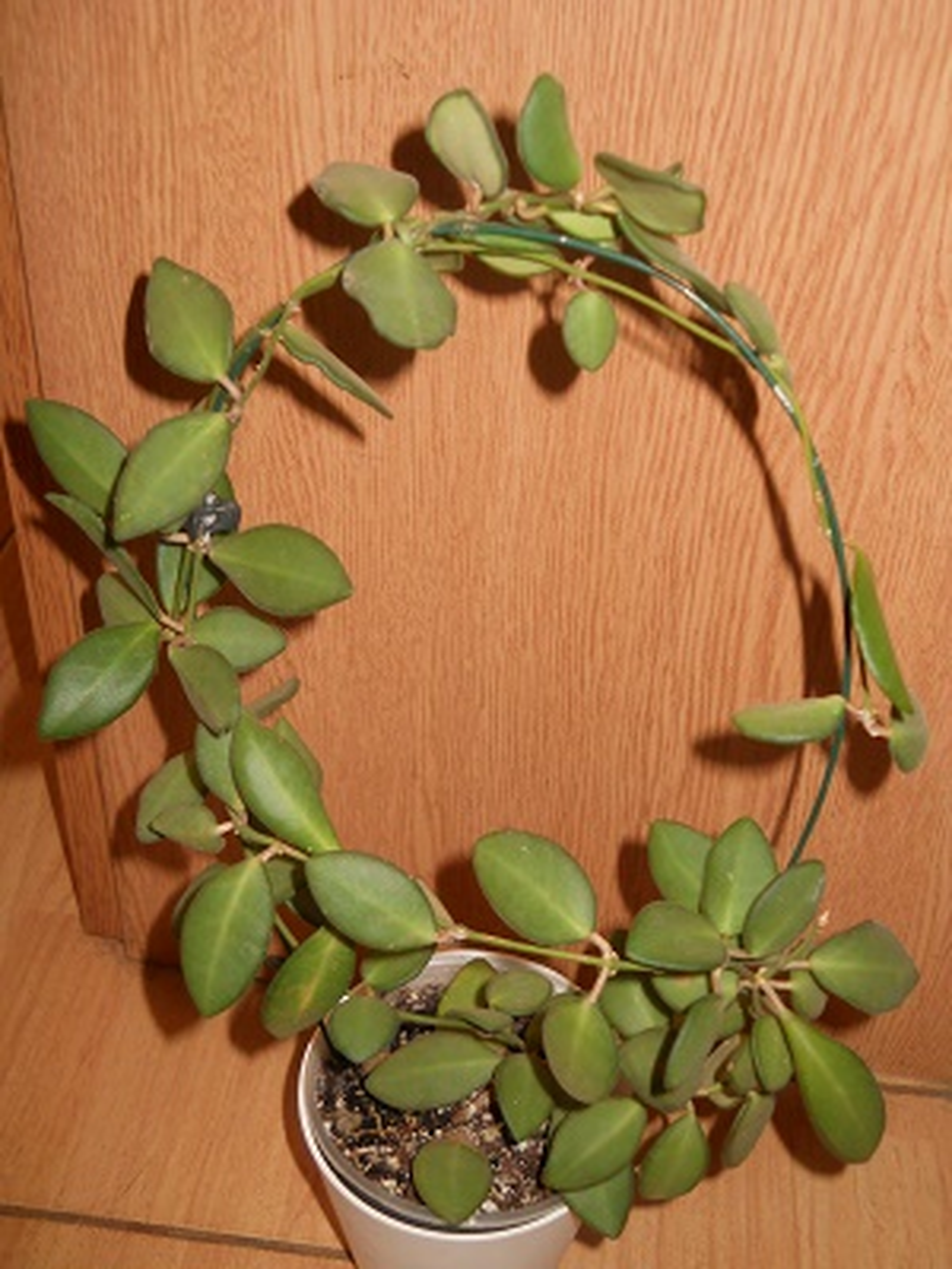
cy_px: 634
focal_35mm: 41
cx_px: 476
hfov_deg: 35.1
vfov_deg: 45.8
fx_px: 1503
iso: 200
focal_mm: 6.72
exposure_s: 1/30
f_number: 5.5
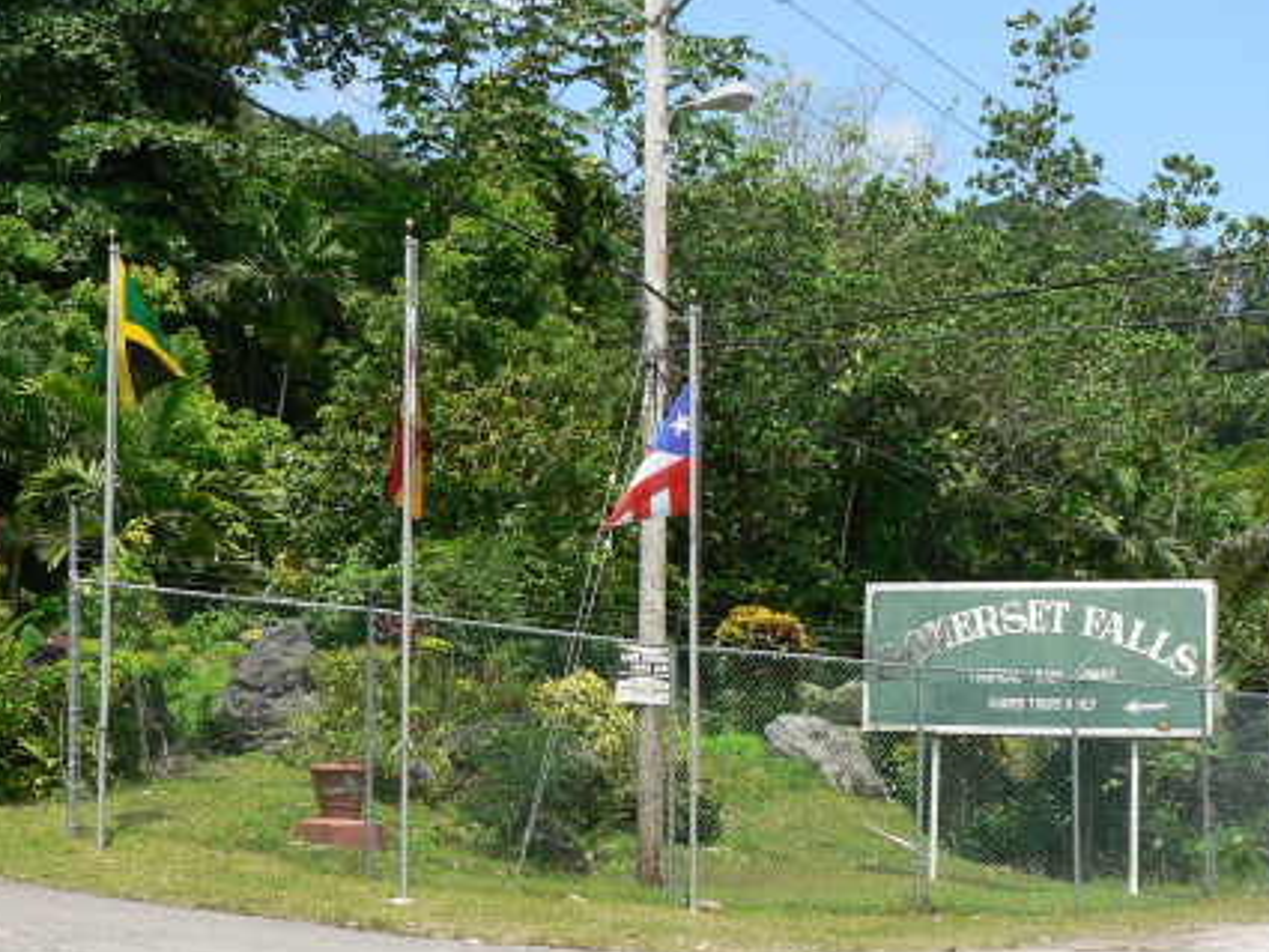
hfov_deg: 24.4
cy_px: 577
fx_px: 2934
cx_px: 632
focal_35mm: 80
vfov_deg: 18.4
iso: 64
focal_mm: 10.2
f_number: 4
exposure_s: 1/500
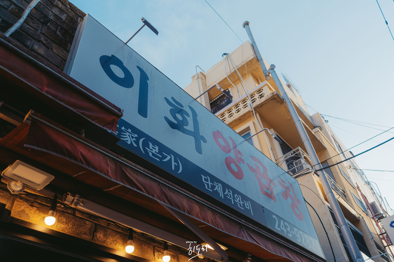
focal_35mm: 31
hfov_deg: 60.3
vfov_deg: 42.3
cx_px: 197
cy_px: 131
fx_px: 339
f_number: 4
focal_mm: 31
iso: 100
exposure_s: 1/500
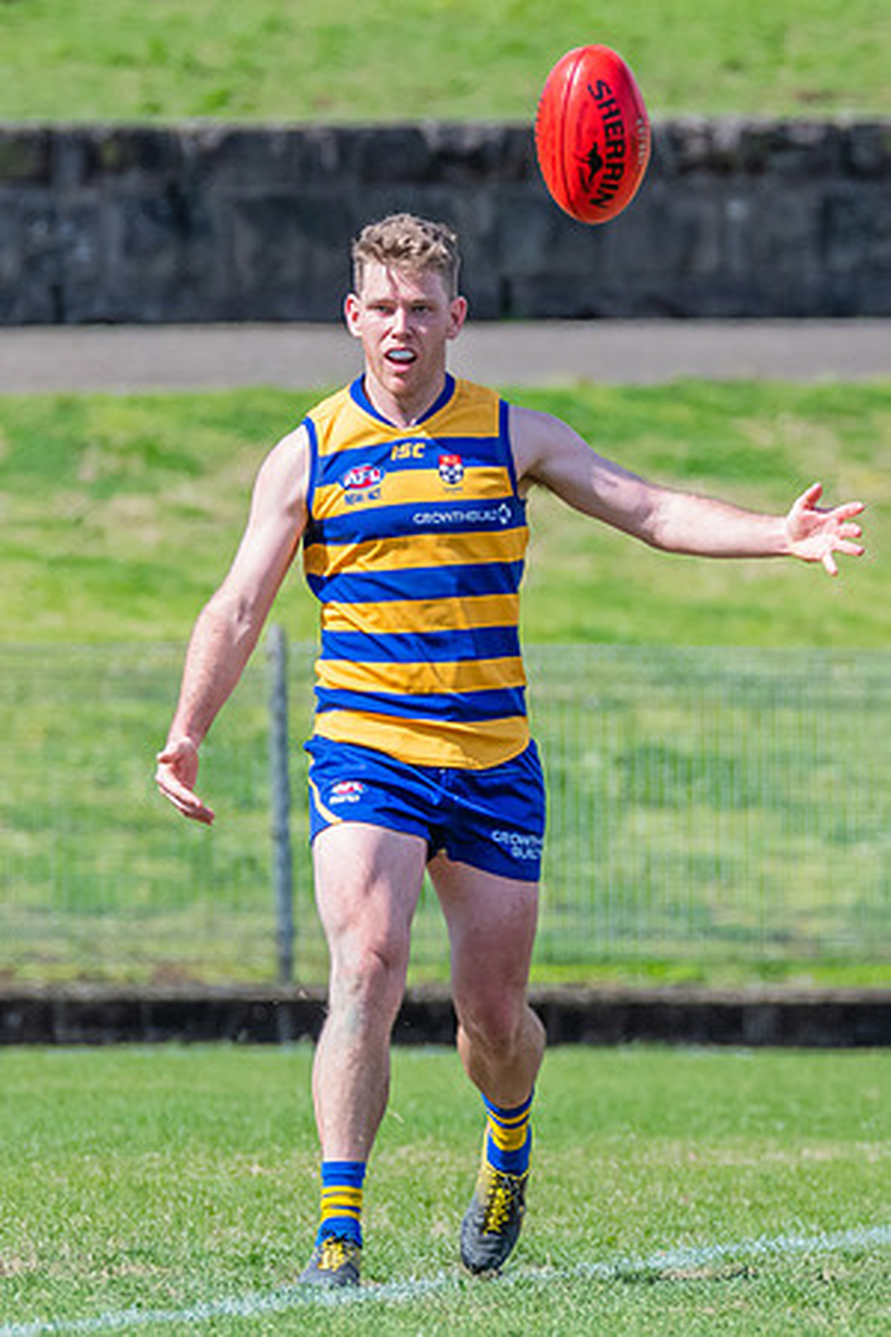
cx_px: 233
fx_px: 33157
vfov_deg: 2.3
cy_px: 890
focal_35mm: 893
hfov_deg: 1.5
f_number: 7.1
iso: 800
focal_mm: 360
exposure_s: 1/1600
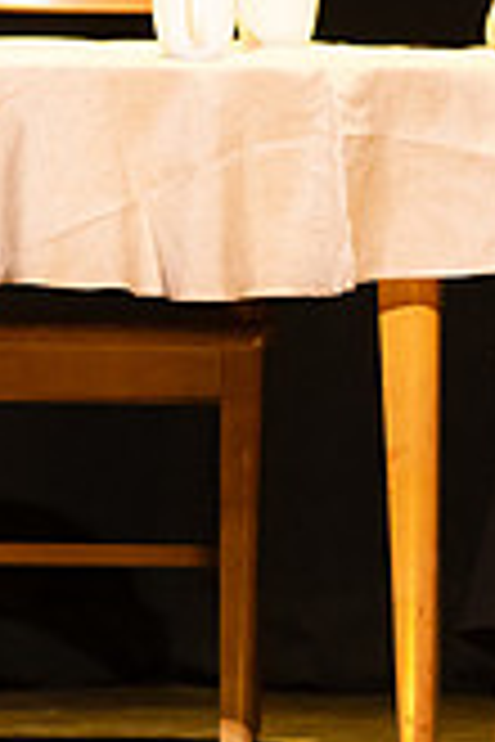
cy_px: -73
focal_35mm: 1215
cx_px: -198
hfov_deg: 1.1
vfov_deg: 1.7
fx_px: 25057
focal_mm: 300
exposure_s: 1/250
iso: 6400
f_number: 2.8
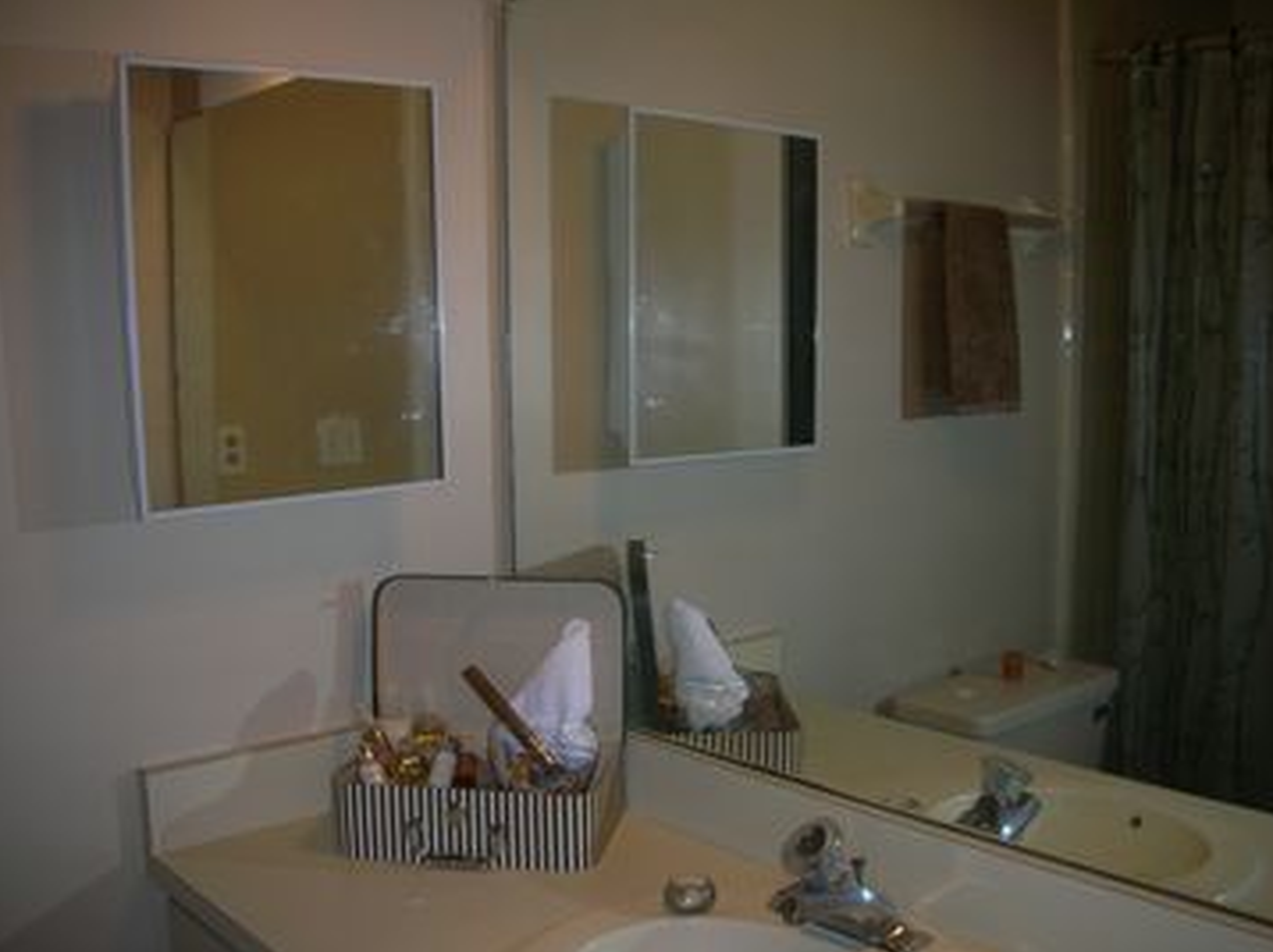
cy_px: 483
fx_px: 1323
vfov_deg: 39.6
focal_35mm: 36
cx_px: 629
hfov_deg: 51.4
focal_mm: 5.8
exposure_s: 1/60.1
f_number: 3
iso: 50
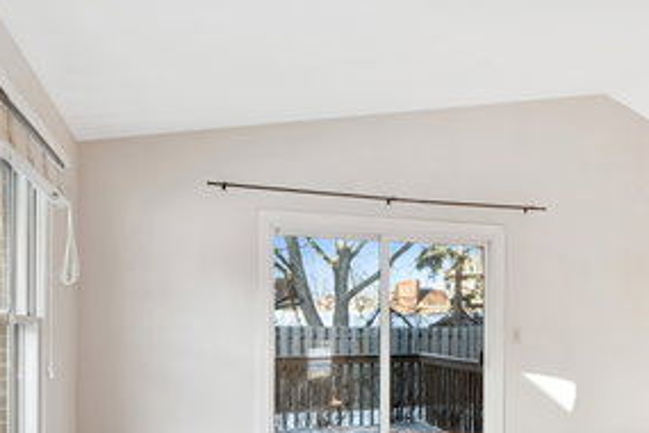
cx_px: 412
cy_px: 344
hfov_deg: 56.6
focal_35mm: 33
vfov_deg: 38.7
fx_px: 592
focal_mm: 13
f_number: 8
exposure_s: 1/30
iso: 320
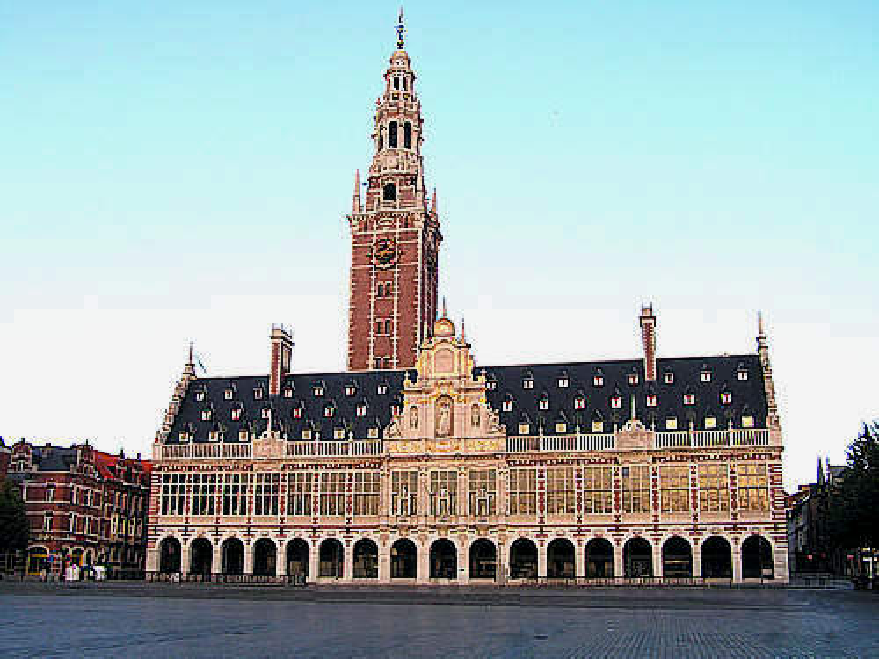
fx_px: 965
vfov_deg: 37.7
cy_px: 330
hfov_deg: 49.0
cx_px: 440
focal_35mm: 38
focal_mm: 6.3
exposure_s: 1/125
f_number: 5
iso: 50
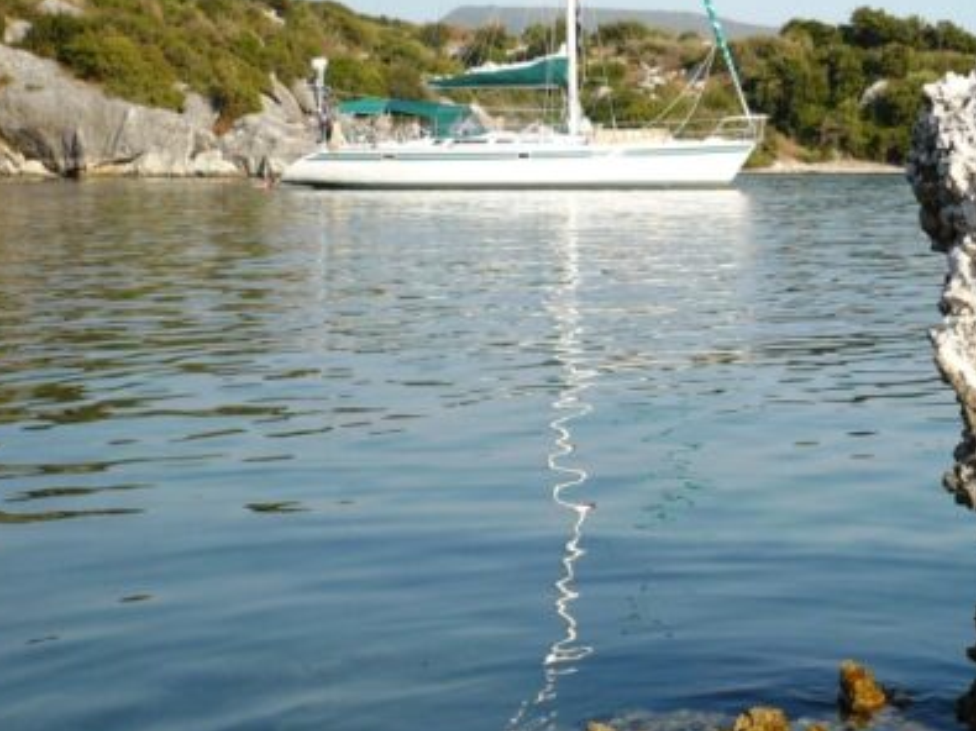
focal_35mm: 68
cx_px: 717
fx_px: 1917
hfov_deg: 28.2
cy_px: 284
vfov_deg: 21.6
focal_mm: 5.8
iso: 100
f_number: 2.8
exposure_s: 1/800
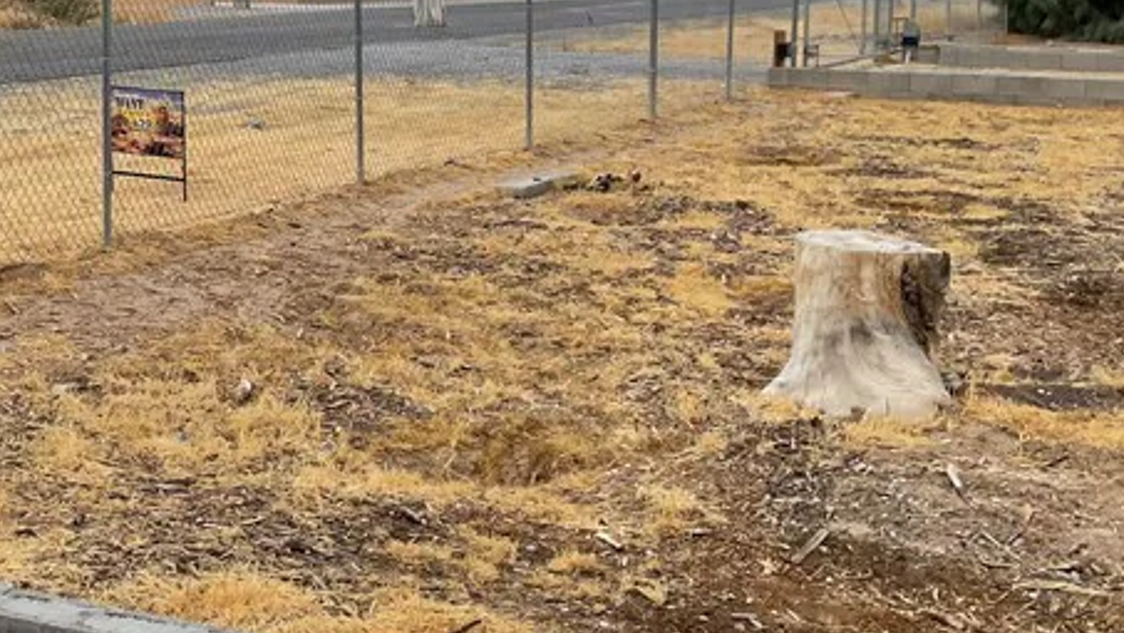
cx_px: 37
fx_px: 1908
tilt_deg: -3.5
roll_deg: -1.0
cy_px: 67
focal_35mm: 64
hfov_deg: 30.8
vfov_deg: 18.5
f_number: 1.6
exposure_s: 1/3125
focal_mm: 4.2
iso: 32
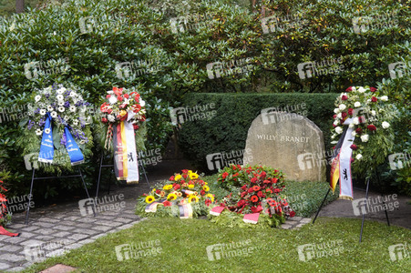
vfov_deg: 29.8
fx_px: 513
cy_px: 136
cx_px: 206
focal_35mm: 45
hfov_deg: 43.6
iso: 320
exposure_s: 1/80
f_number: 5
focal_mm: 30
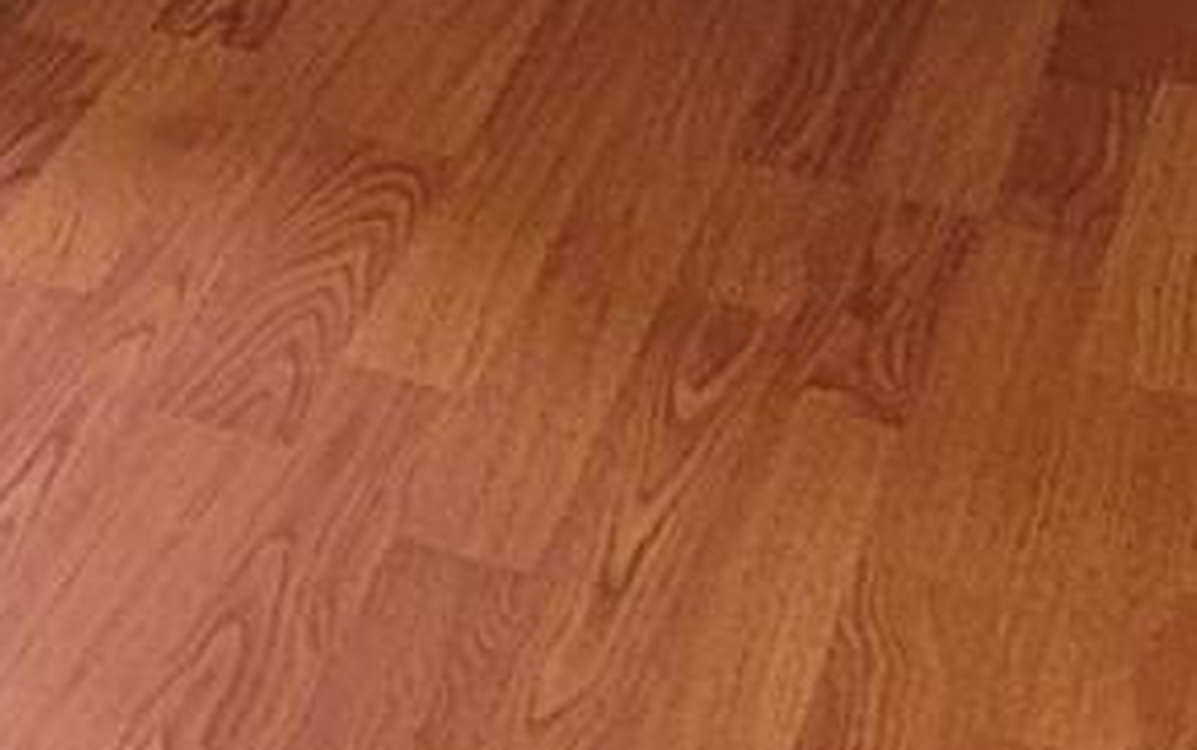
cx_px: -1422
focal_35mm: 151
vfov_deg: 7.6
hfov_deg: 11.9
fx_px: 4930
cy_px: -1516
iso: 200
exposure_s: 1/40
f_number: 1.8
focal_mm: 5.4
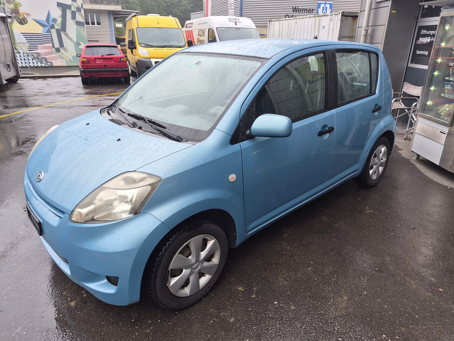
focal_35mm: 23
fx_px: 302
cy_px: 170
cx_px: 227
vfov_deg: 58.9
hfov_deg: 73.9
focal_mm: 5.4
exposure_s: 1/198
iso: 25
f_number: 1.8
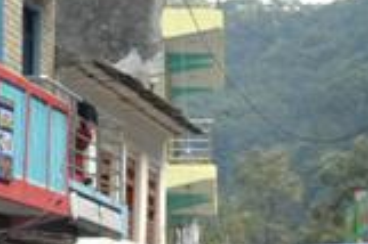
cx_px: 281
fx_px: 2144
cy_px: 528
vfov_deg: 6.3
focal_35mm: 210
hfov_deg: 9.8
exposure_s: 1/125
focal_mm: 22
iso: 200
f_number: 5.6
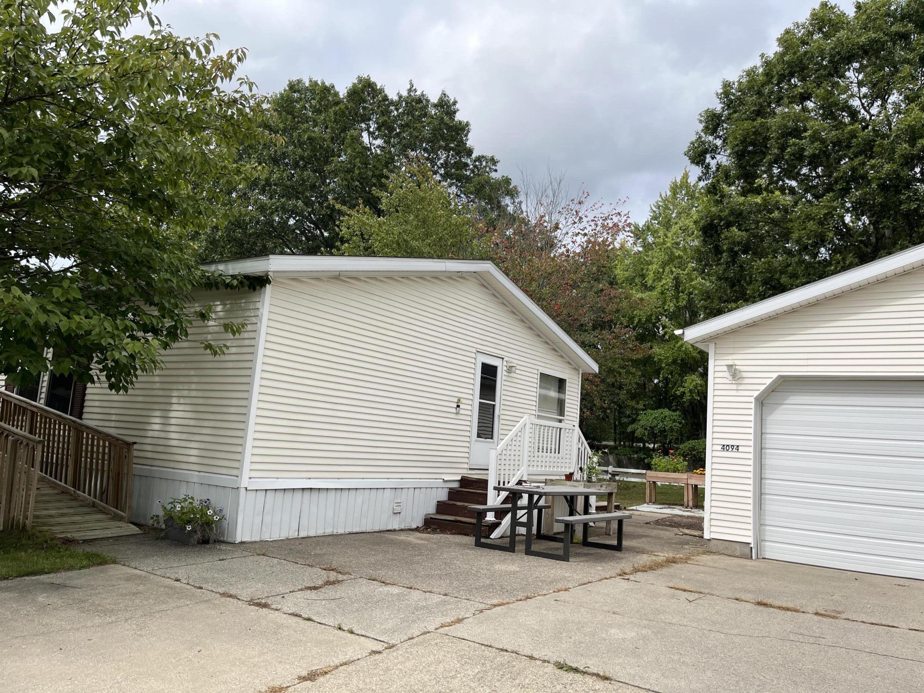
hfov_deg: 67.3
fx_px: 694
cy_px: 346
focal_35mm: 26
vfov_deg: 53.1
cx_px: 462
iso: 50
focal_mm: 5.1
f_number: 1.6
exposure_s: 1/3311
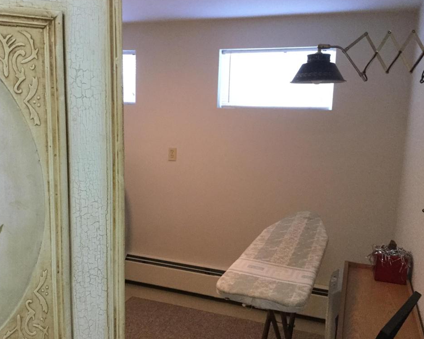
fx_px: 414
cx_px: 203
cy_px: 167
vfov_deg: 44.5
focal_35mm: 33
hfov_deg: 54.2
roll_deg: +0.2
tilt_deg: -7.9
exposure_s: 1/30
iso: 160
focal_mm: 3.3
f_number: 2.4
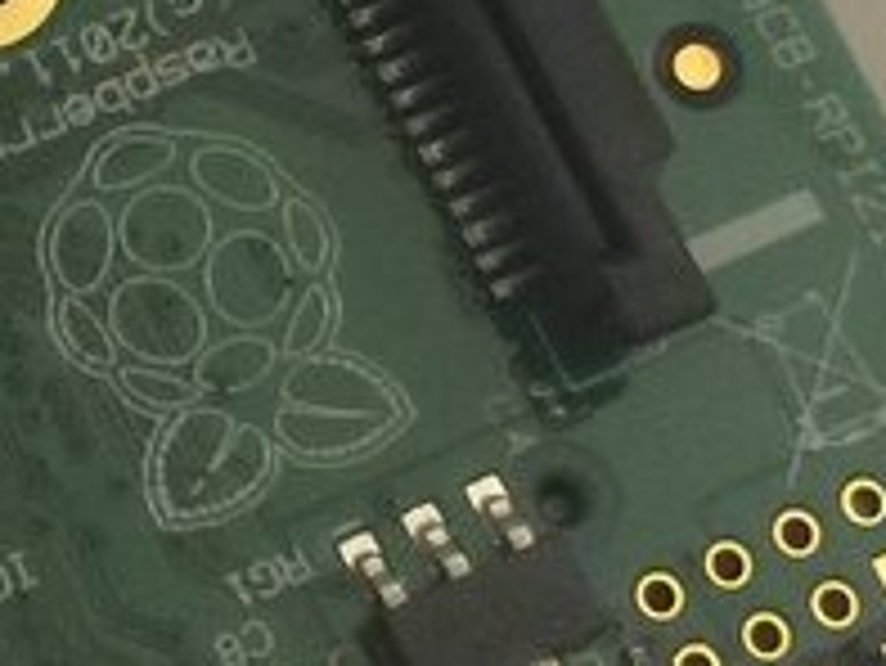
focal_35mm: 206
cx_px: -391
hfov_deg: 9.4
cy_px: 230
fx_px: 5276
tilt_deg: -54.6
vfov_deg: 7.2
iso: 64
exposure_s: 1/4
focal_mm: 4.15
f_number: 2.2
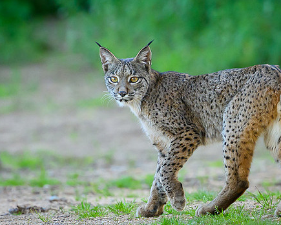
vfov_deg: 1.5
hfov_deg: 1.9
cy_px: 93
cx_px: 137
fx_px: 8366
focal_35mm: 1006
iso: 1600
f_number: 4
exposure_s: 1/1600
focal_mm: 400
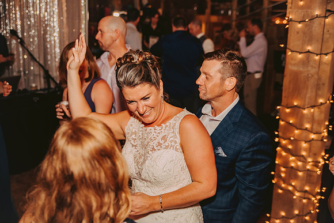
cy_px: 112
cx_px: 167
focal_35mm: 46
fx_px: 427
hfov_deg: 42.7
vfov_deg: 29.3
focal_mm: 46
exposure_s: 1/160
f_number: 2.8
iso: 1000
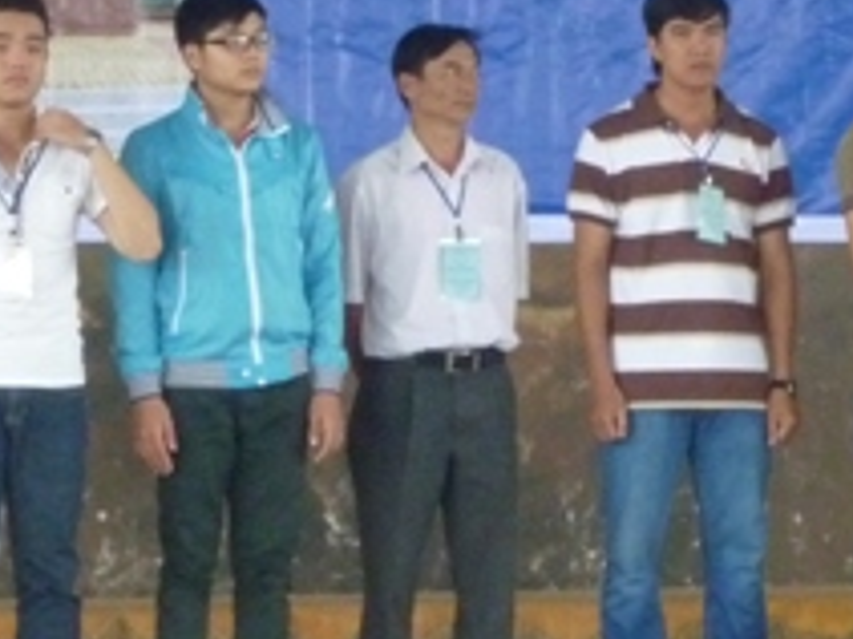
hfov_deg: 5.0
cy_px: -315
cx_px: 493
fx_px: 9851
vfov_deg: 3.7
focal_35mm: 400
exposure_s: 1/125
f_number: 5.9
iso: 640
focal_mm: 22
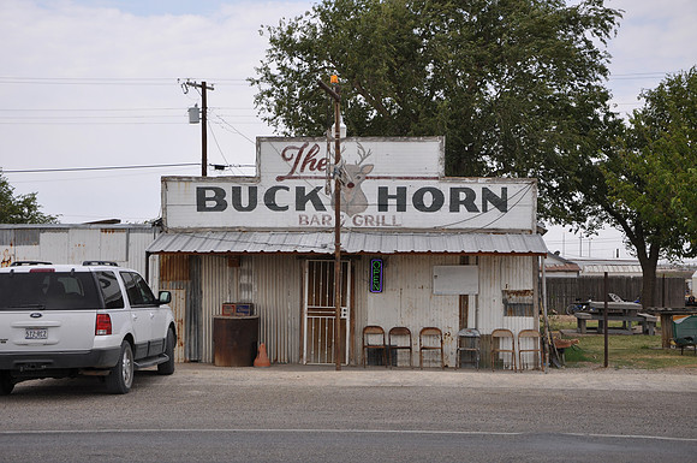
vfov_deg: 20.1
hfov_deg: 29.9
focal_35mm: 68
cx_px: 348
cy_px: 232
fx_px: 1305
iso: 200
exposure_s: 1/160
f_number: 6.3
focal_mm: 45
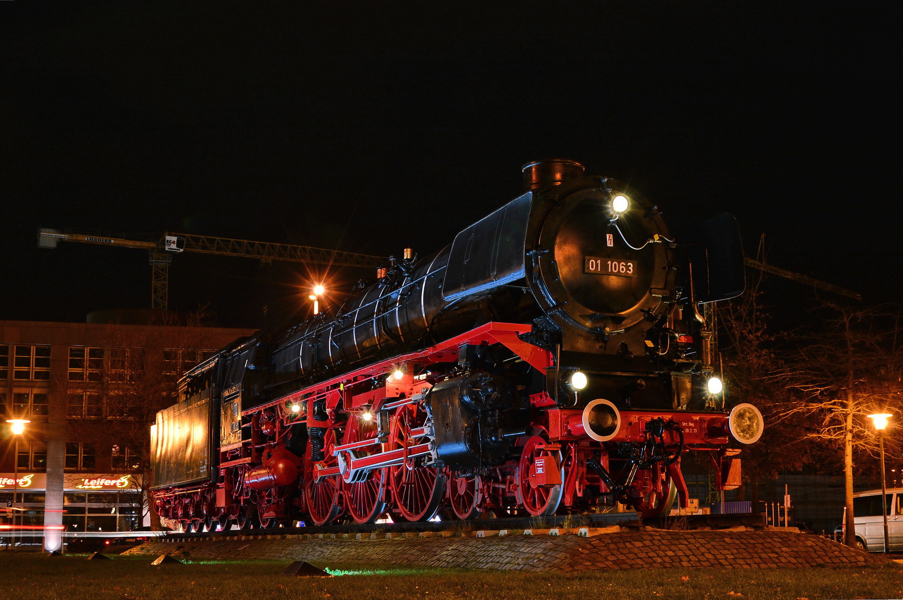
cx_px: 452
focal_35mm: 52
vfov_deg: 25.7
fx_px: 1316
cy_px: 300
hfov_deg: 37.9
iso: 100
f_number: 8
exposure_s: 5
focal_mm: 35
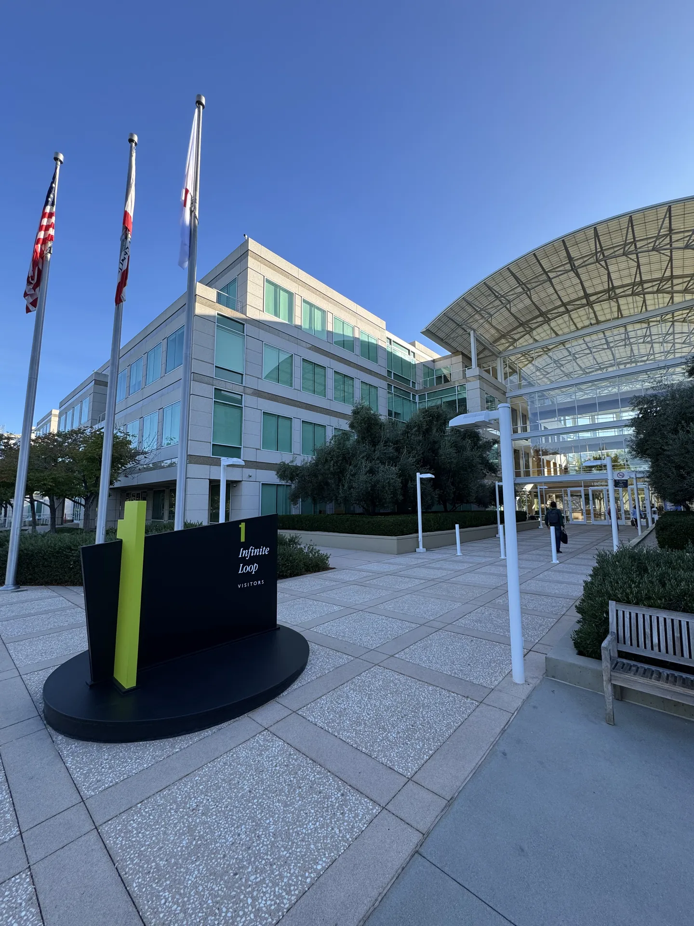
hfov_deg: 85.7
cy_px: 463
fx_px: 374
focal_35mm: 14
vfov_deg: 102.1
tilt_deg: +7.5
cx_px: 347
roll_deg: +0.8
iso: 40
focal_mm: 2.22
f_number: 2.2
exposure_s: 1/456
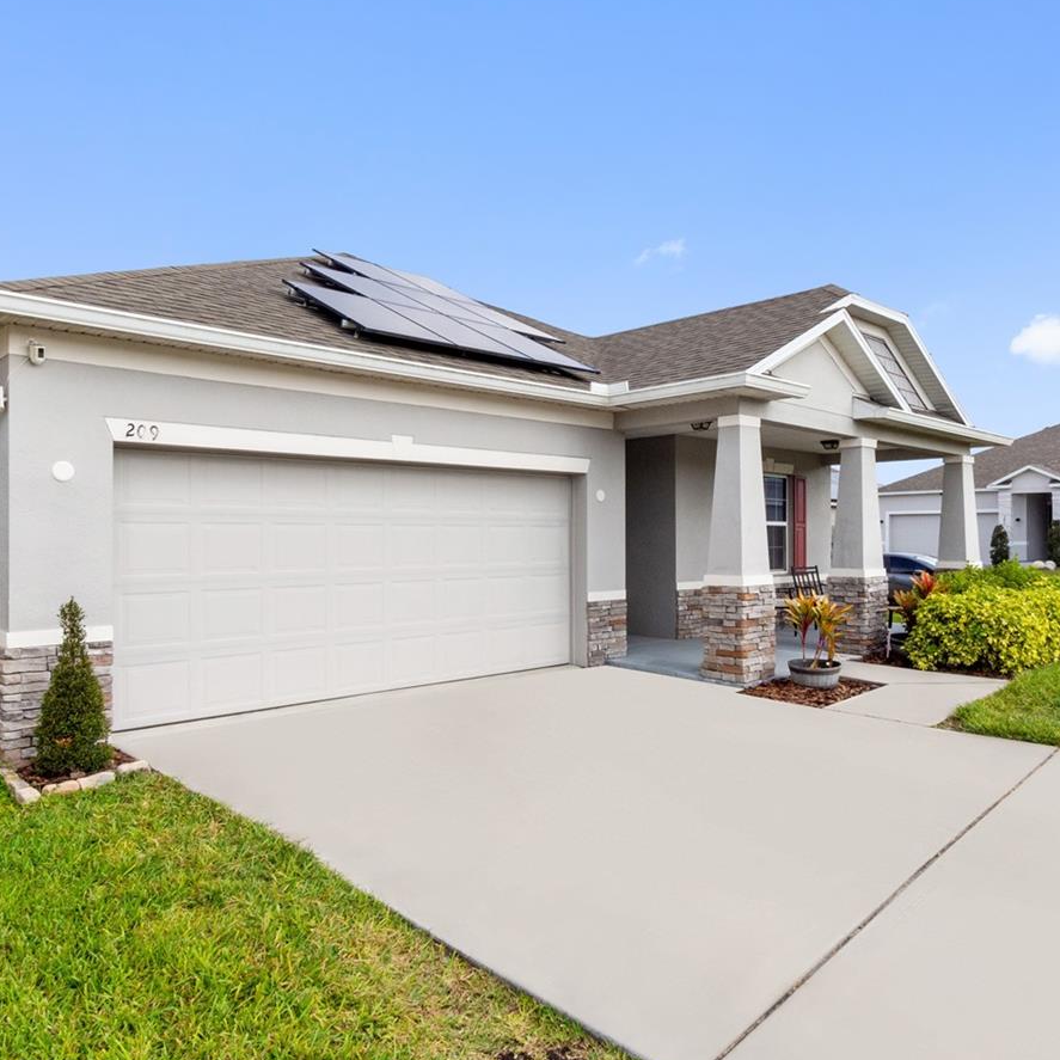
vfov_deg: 67.3
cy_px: 523
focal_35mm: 23
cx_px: 545
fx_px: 797
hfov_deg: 67.2
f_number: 10
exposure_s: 1/160
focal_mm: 10
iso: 320
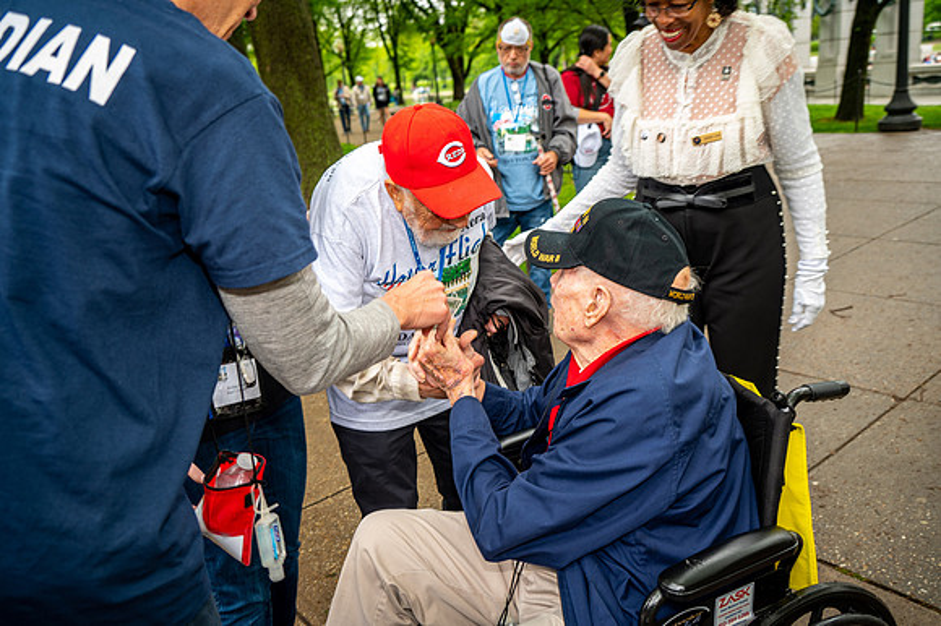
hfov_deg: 62.0
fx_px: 784
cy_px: 313
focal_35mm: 30
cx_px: 470
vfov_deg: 43.6
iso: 180
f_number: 4.5
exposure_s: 1/60
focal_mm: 30
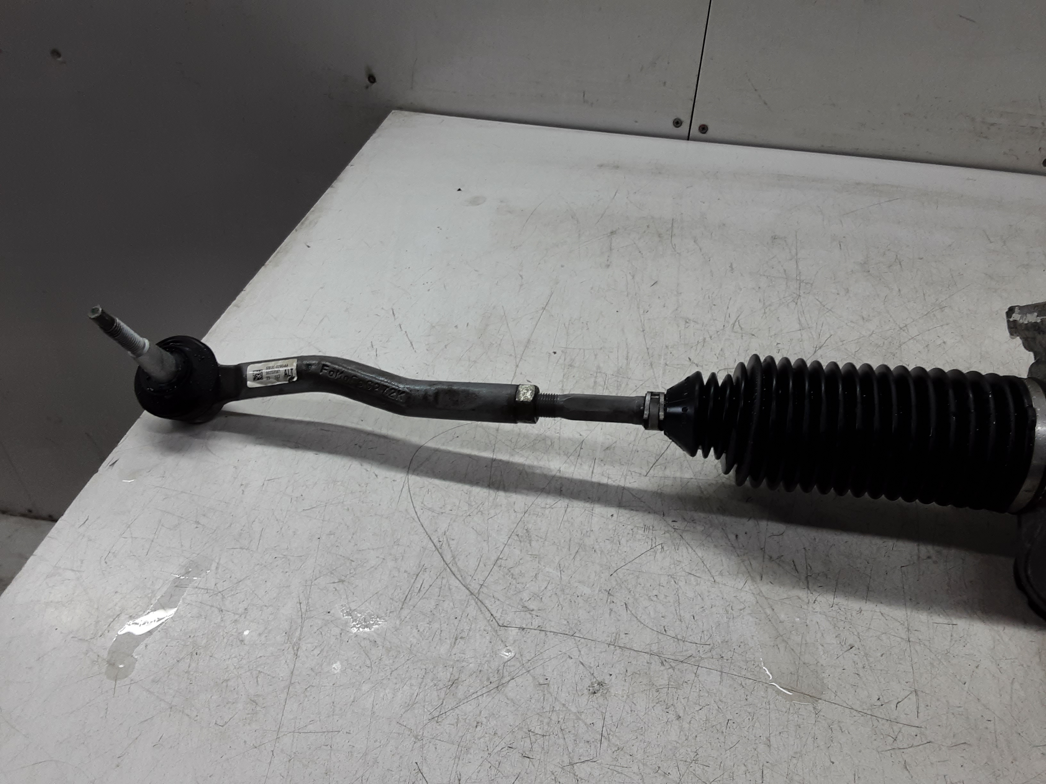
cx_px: 523
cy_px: 392
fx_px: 816
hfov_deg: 65.3
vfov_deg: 51.4
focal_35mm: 27
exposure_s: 1/50
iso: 50
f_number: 1.9
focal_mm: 2.91
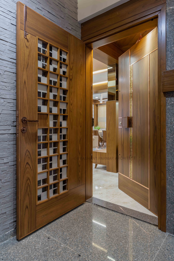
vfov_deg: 76.1
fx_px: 167
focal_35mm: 23
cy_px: 130
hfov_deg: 55.1
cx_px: 87
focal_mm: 23
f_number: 8
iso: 320
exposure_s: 1/10
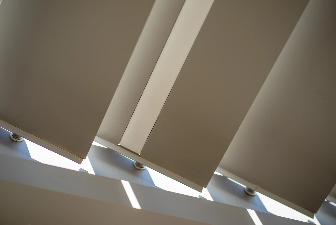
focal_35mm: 85
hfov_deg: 23.9
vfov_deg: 16.1
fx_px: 794
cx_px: 168
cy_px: 112
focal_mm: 85
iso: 100
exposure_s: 1/400
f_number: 3.2
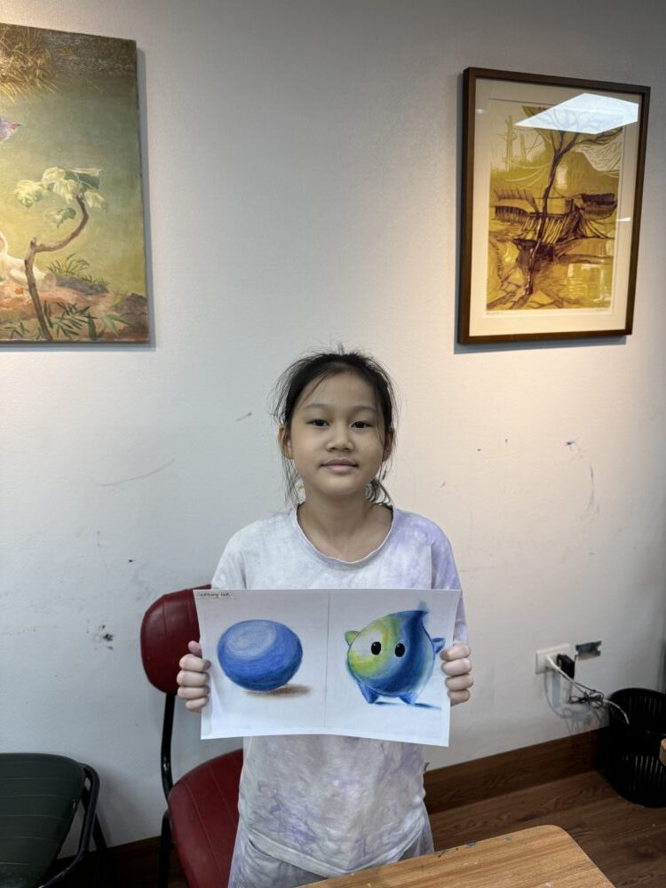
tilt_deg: -9.9
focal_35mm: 24
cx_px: 333
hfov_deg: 56.8
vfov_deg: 71.6
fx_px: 616
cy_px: 444
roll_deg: -0.4
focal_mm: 6.76
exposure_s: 1/125
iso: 50
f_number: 1.78
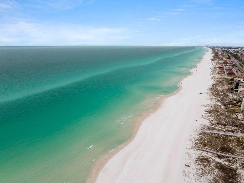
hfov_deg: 71.6
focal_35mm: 24
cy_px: 92
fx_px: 169
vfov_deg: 56.8
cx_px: 122
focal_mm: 12.29
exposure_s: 1/400
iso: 100
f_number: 2.8
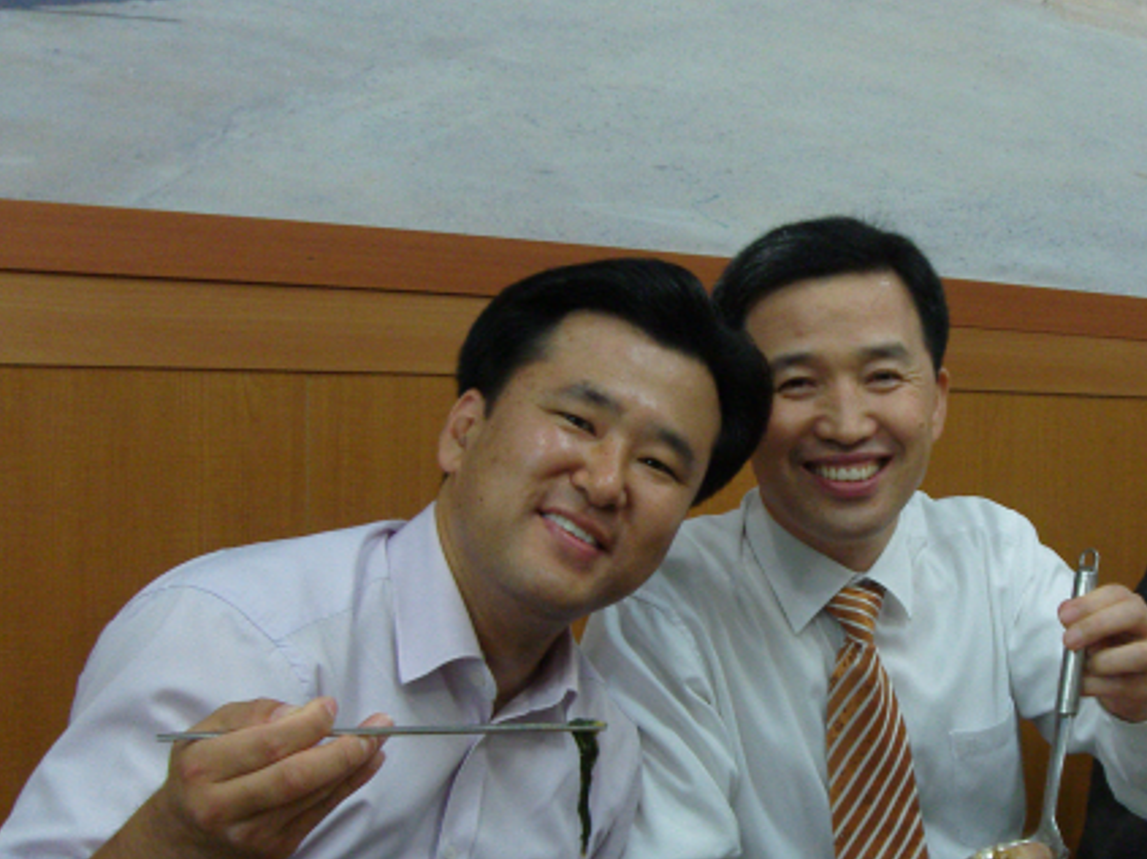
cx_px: 762
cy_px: 591
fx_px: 1855
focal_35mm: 56
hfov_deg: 34.1
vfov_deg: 25.9
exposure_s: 1/40
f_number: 2.8
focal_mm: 6.2
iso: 200
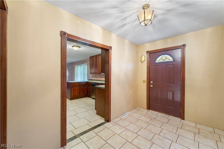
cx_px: 112
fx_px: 87
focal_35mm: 14
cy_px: 74
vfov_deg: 81.2
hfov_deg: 104.3
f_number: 9
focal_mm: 14
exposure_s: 2.5
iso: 320
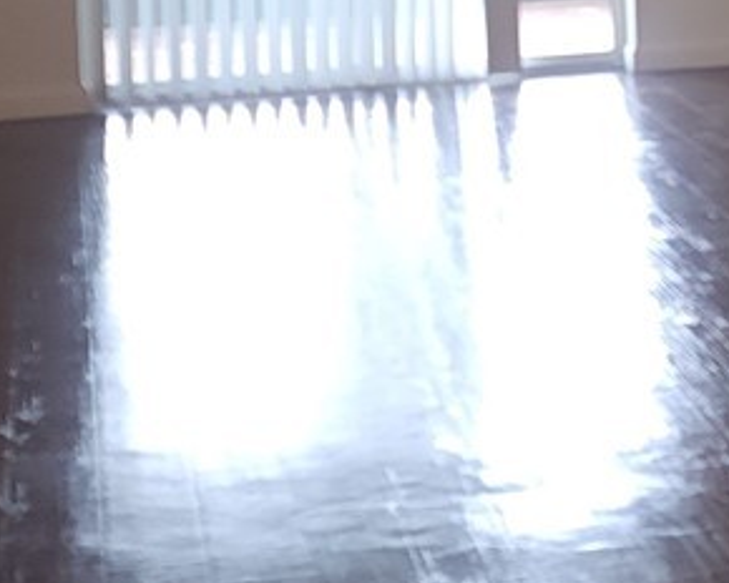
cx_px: 764
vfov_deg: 12.3
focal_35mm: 124
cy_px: -43
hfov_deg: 15.2
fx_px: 2675
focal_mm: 6.4
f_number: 1.8
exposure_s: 1/30
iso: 100
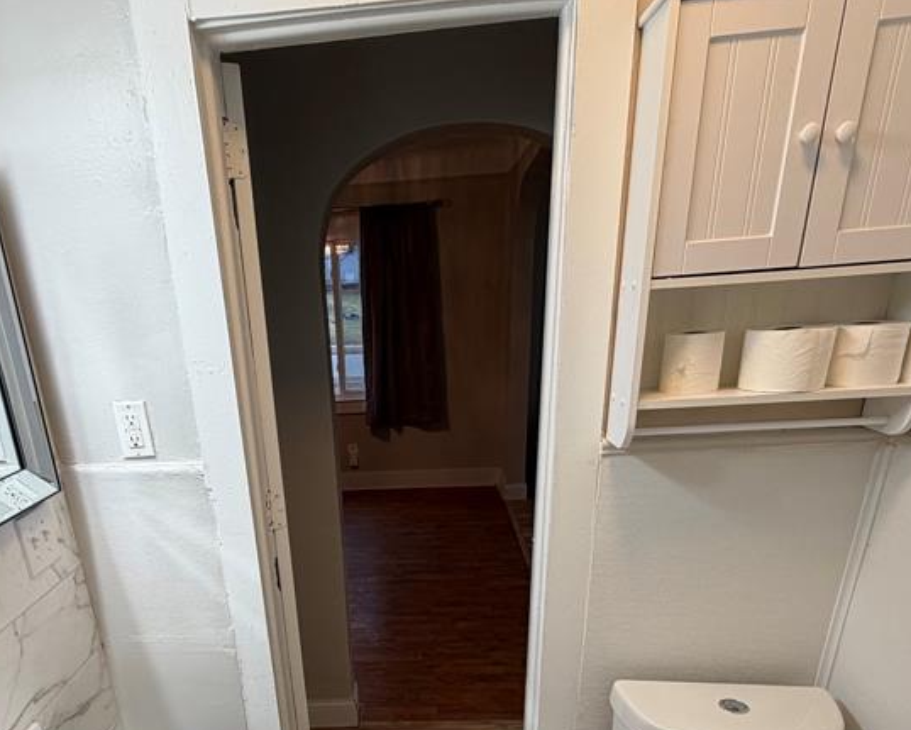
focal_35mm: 26
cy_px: 618
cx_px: 359
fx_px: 701
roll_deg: +3.1
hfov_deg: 65.3
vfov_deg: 50.4
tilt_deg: -25.0
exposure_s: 1/120
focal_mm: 2.22
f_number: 2.2
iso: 80
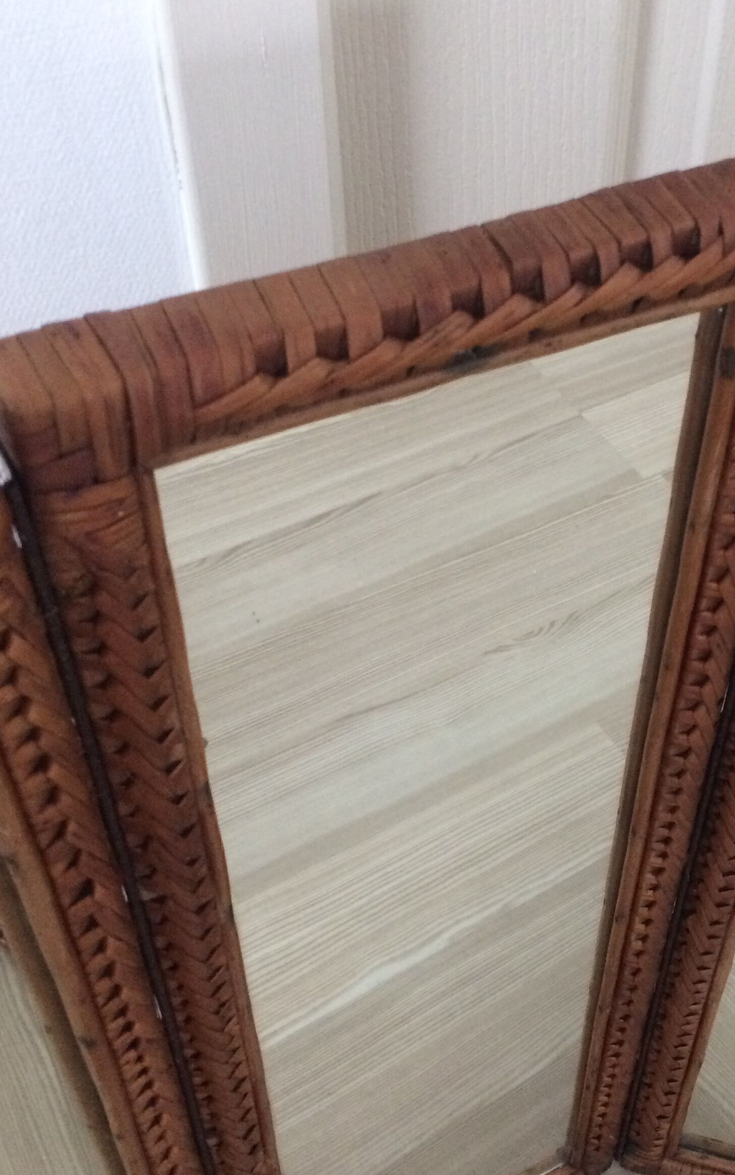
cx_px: 569
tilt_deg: -46.0
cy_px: 617
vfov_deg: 46.2
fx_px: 1378
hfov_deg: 29.3
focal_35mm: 43
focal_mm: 4.15
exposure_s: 1/33
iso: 320
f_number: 2.2
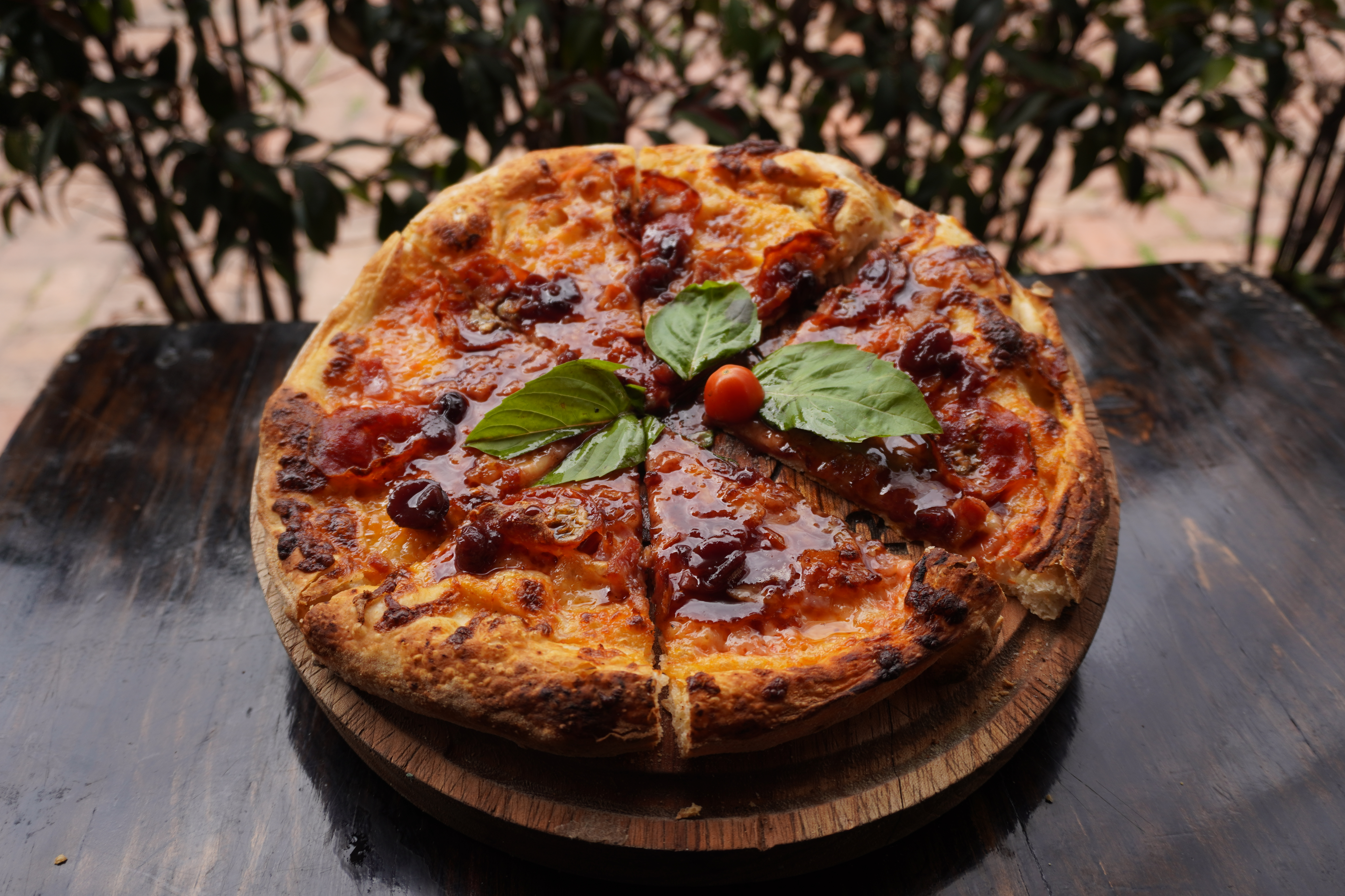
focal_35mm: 30
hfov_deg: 61.9
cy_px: 448
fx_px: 1121
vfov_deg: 43.6
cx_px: 672
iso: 100
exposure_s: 1/160
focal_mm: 20
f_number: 4
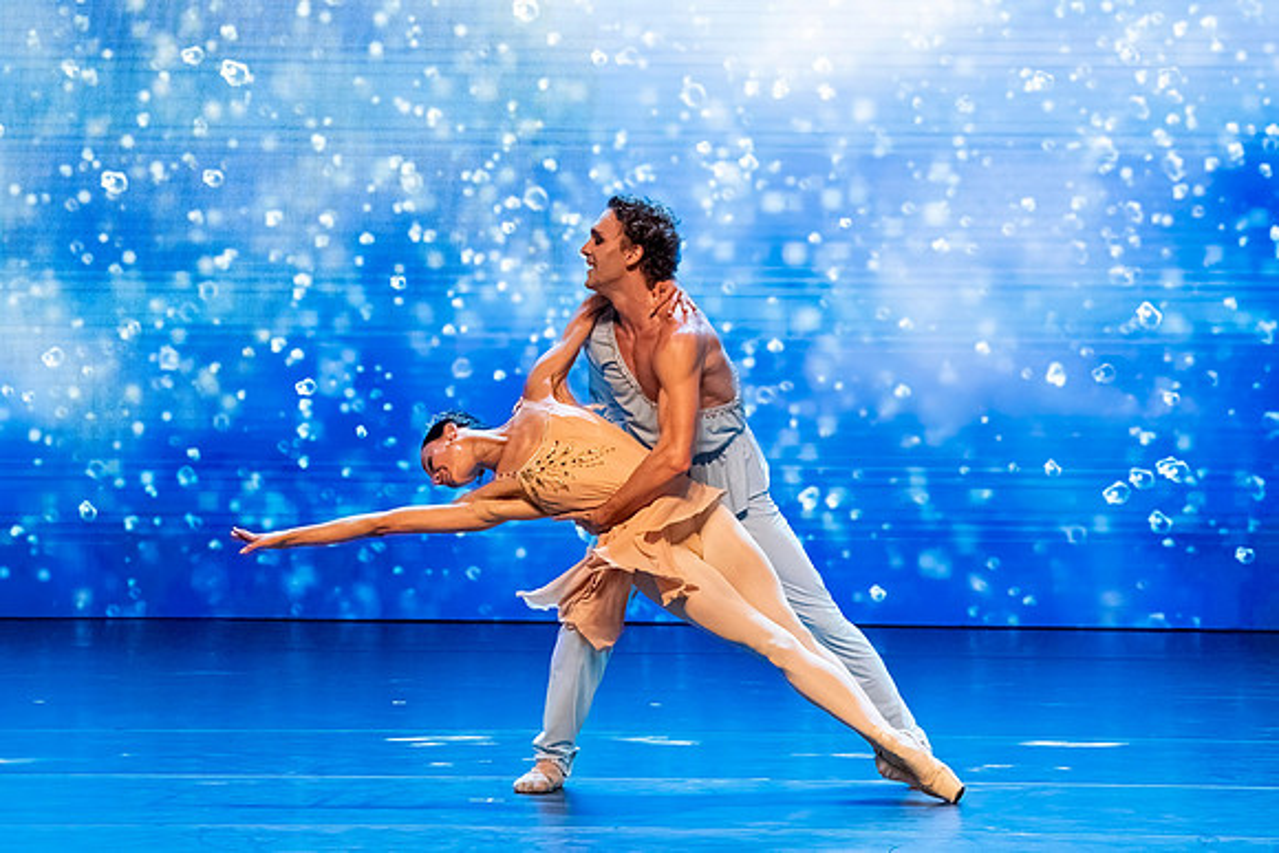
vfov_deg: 3.3
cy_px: 270
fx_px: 15017
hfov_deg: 4.9
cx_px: 728
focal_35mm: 423
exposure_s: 1/400
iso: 6400
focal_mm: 285
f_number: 5.6
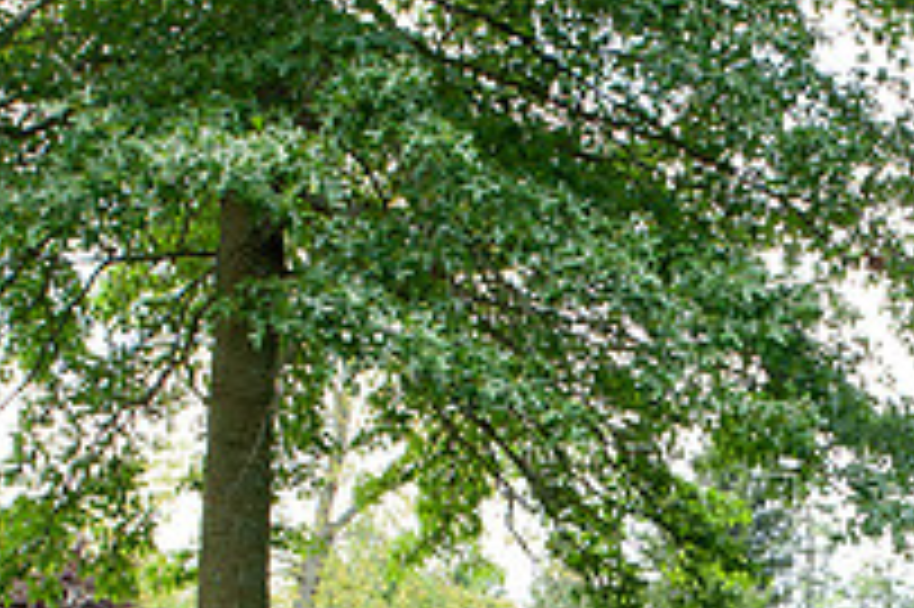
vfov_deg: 16.2
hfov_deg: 24.6
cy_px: 779
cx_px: 829
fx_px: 2029
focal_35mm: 80
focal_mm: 26
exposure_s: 1/100
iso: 800
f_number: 14
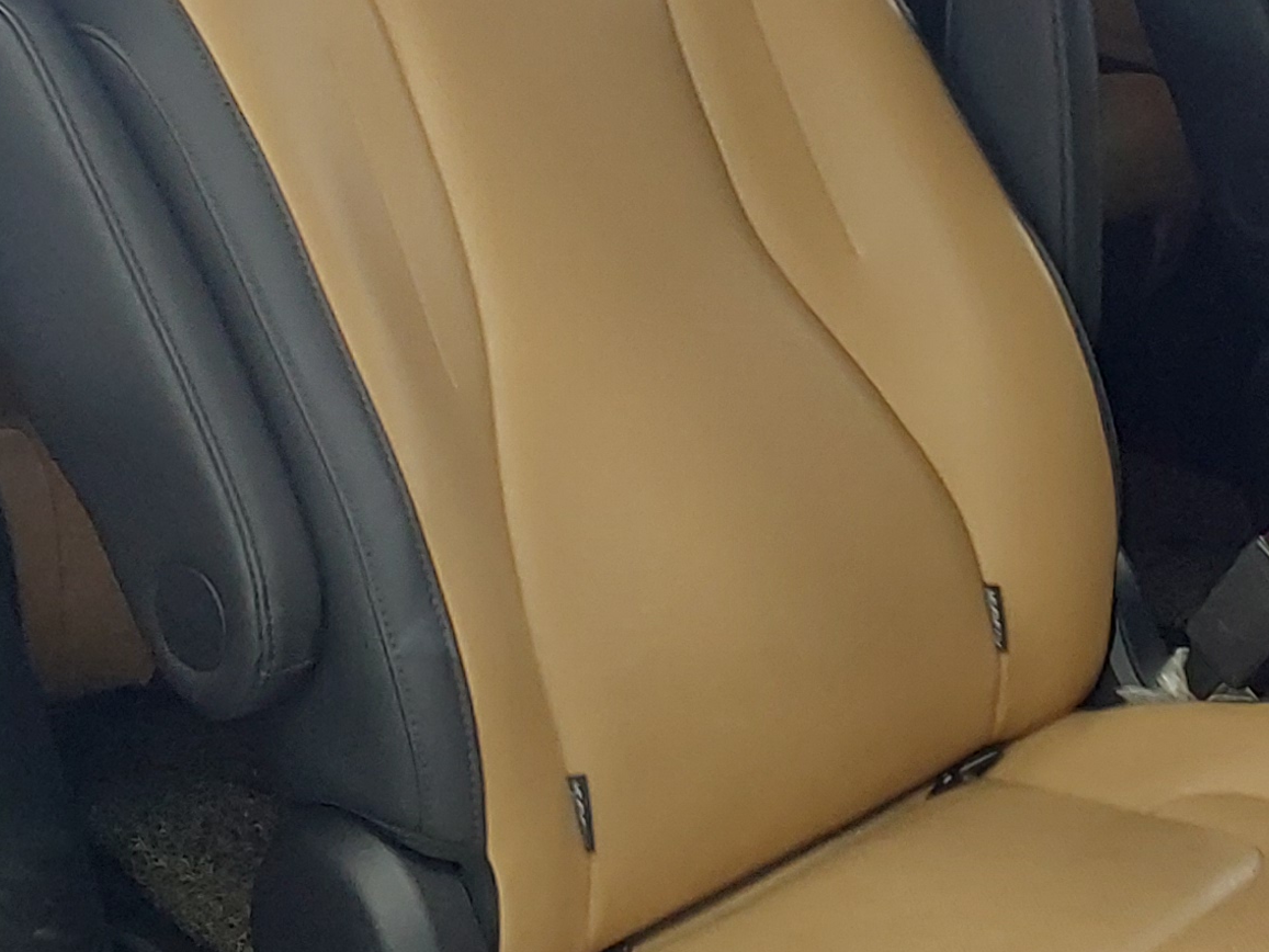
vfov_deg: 18.4
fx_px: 2896
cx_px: 857
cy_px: 147
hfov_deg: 24.6
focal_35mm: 79
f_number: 1.9
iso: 125
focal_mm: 2.91
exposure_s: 1/60
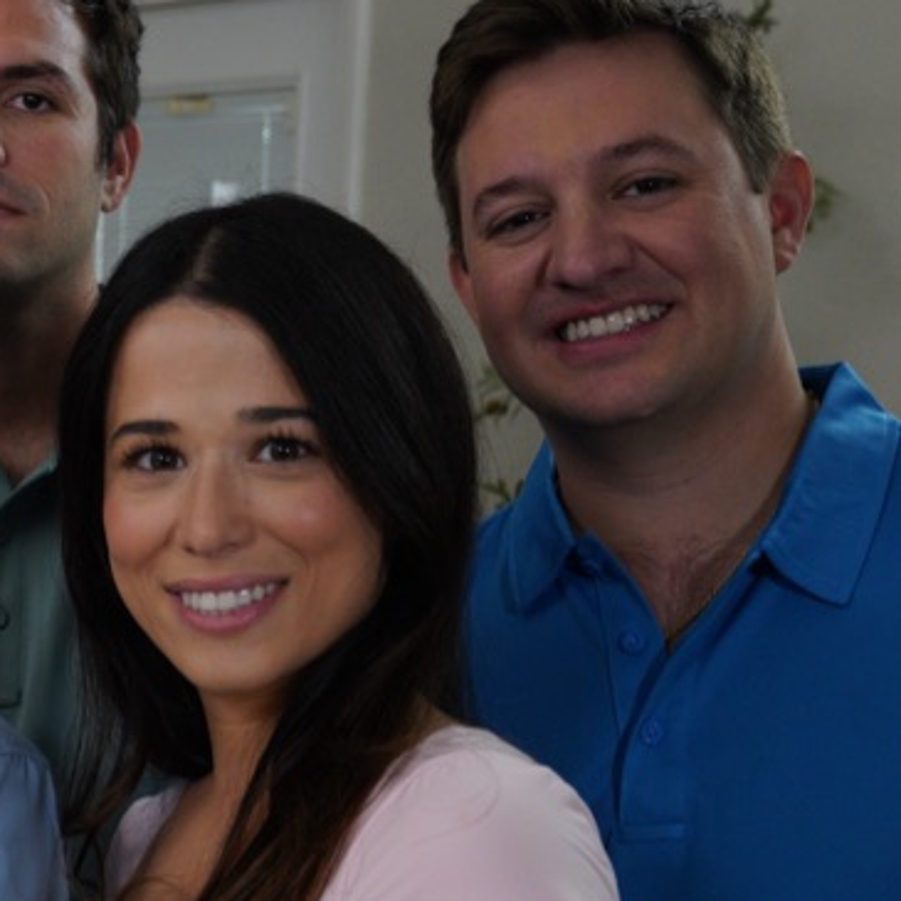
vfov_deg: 17.7
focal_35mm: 97
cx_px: -267
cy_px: 779
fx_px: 2856
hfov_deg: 16.9
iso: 1250
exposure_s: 1/125
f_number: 5
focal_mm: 32
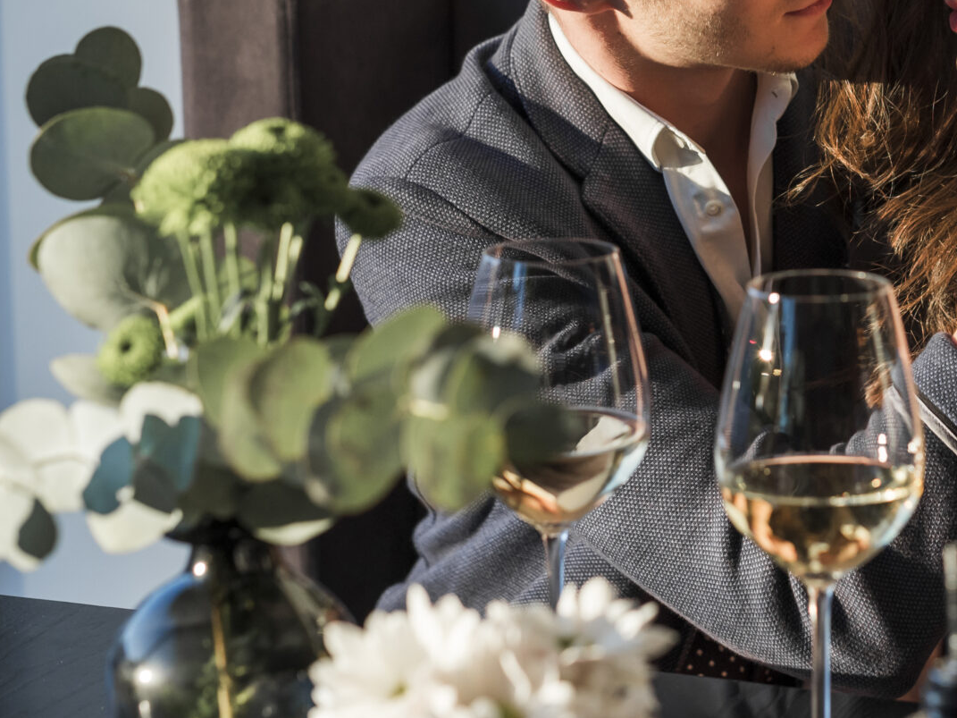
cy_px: 84
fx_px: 3179
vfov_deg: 12.8
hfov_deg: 17.0
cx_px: 778
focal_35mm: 115
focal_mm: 50
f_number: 3.2
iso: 400
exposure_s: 1/400
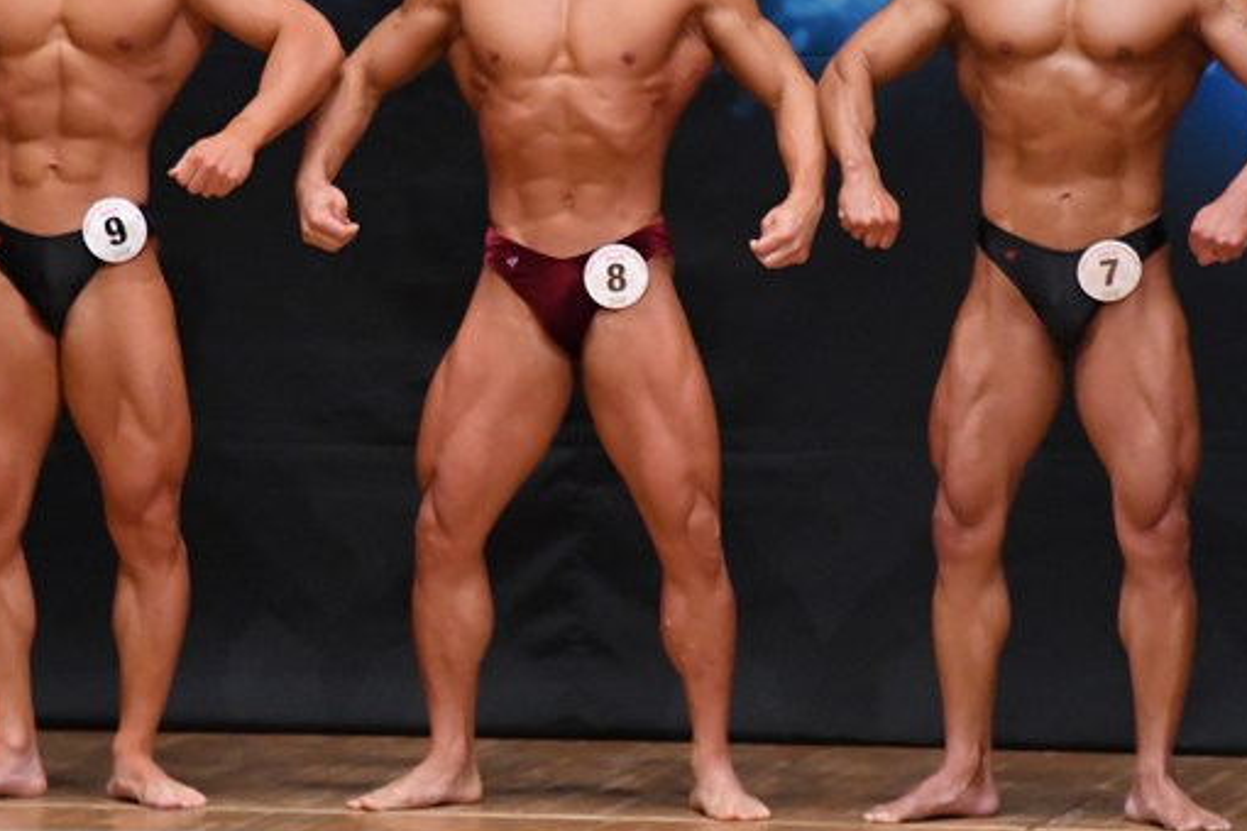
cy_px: 310
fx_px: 18149
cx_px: 762
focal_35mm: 524
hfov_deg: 3.9
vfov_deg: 2.6
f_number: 5.6
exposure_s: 1/400
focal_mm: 230
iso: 6400
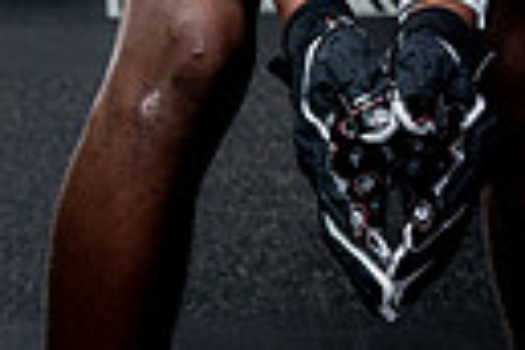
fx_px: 2333
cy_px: -541
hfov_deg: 12.8
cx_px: 440
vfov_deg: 7.8
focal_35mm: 160
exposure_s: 1/250
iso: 640
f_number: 8
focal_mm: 46
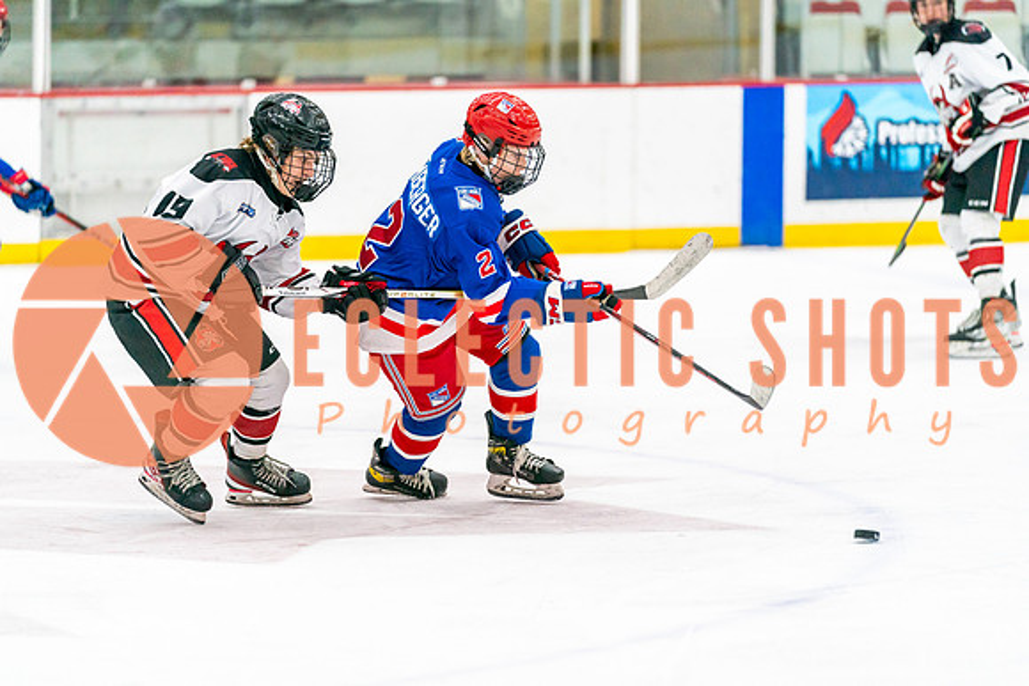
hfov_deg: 12.3
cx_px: 514
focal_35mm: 166
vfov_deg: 8.3
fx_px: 4758
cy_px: 343
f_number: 2.8
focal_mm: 165
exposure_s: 1/1250
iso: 3200
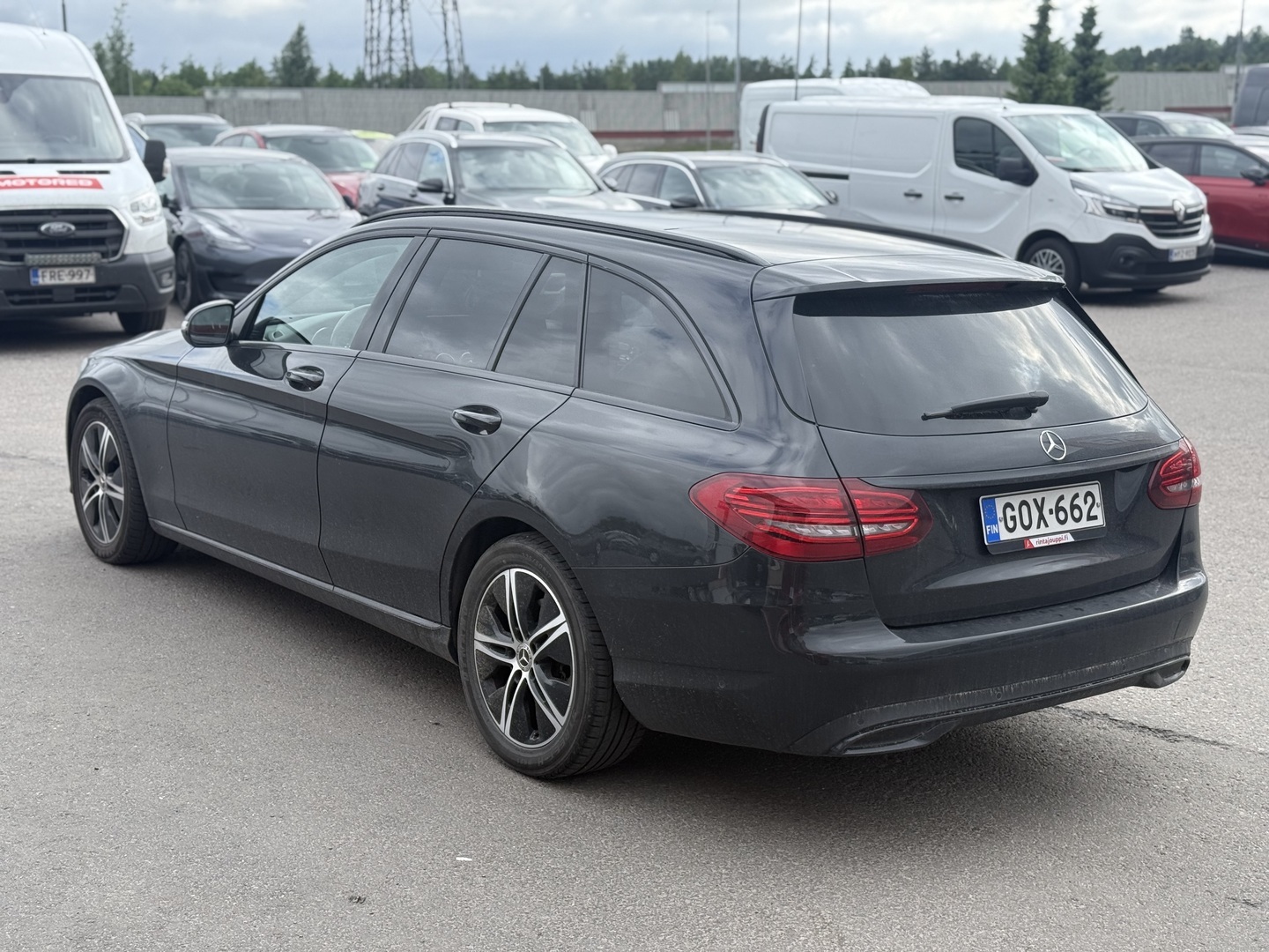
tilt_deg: -13.5
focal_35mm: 48
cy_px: 476
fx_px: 1760
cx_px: 634
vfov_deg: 30.3
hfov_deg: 39.7
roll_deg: -0.4
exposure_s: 1/1149
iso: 64
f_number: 1.78
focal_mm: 6.76
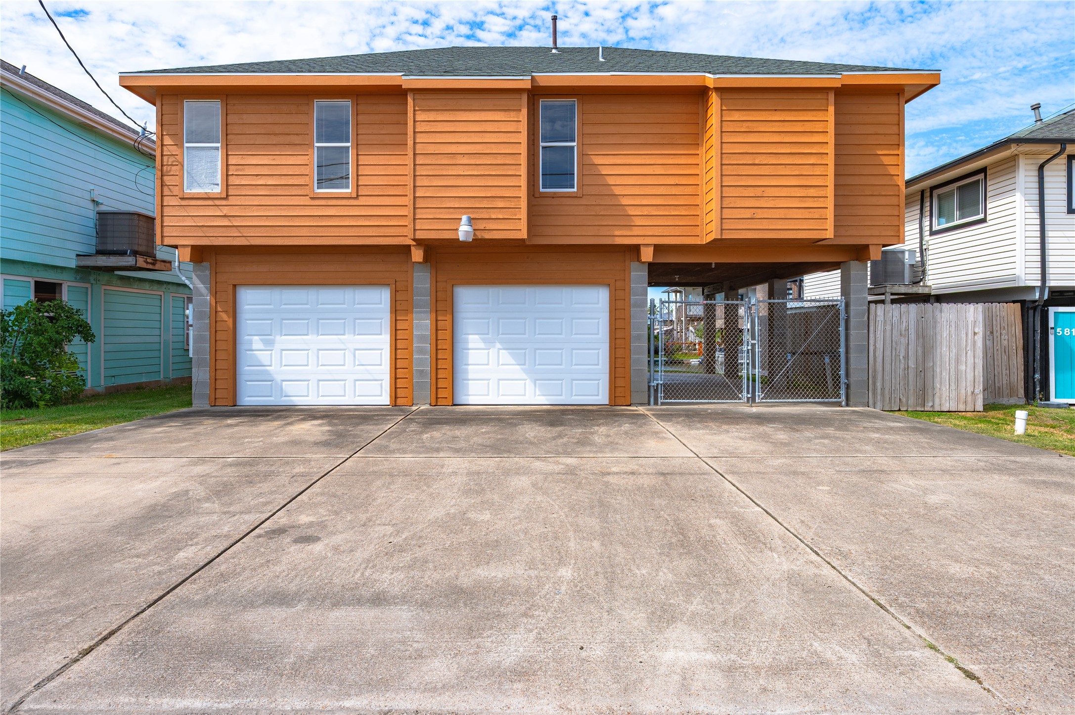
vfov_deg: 55.0
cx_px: 538
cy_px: 358
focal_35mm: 23
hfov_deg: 76.1
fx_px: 686
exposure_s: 1/160
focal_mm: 23
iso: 125
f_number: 11
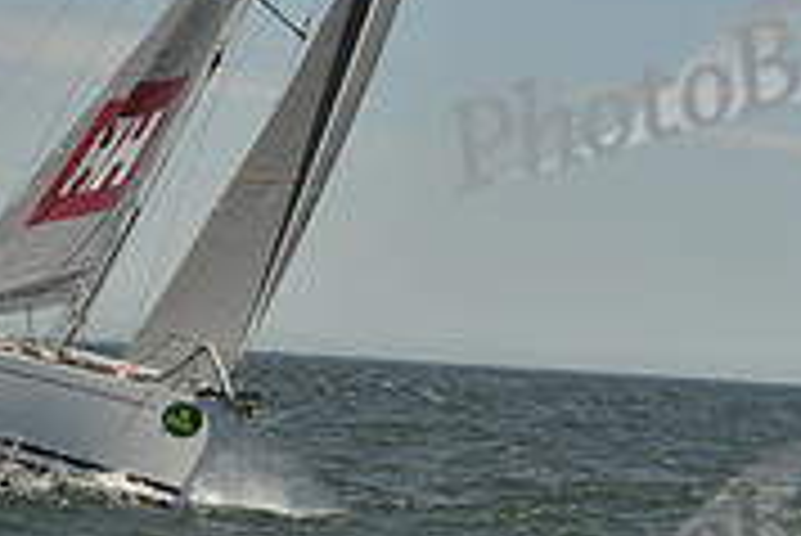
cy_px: -95
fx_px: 5812
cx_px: 218
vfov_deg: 5.3
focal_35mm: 261
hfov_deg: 7.9
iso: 280
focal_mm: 80
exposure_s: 1/1600
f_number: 9
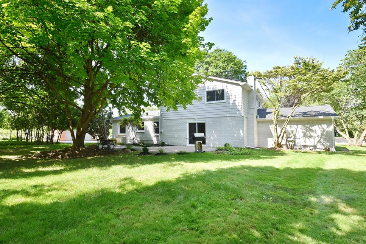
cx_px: 181
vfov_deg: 67.4
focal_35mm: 18
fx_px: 183
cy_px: 126
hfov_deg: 90.0
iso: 125
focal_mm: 17
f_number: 7.1
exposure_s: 1/80
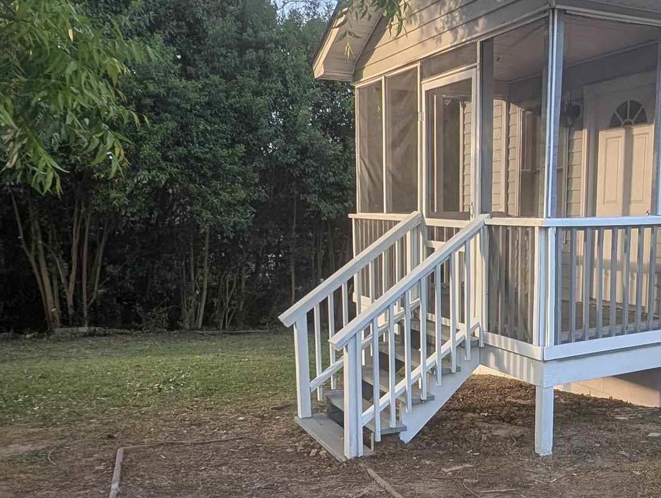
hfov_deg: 52.0
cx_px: 480
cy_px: 334
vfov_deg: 41.3
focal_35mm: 34
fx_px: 650
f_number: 1.7
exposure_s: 1/468
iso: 53
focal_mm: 2.02
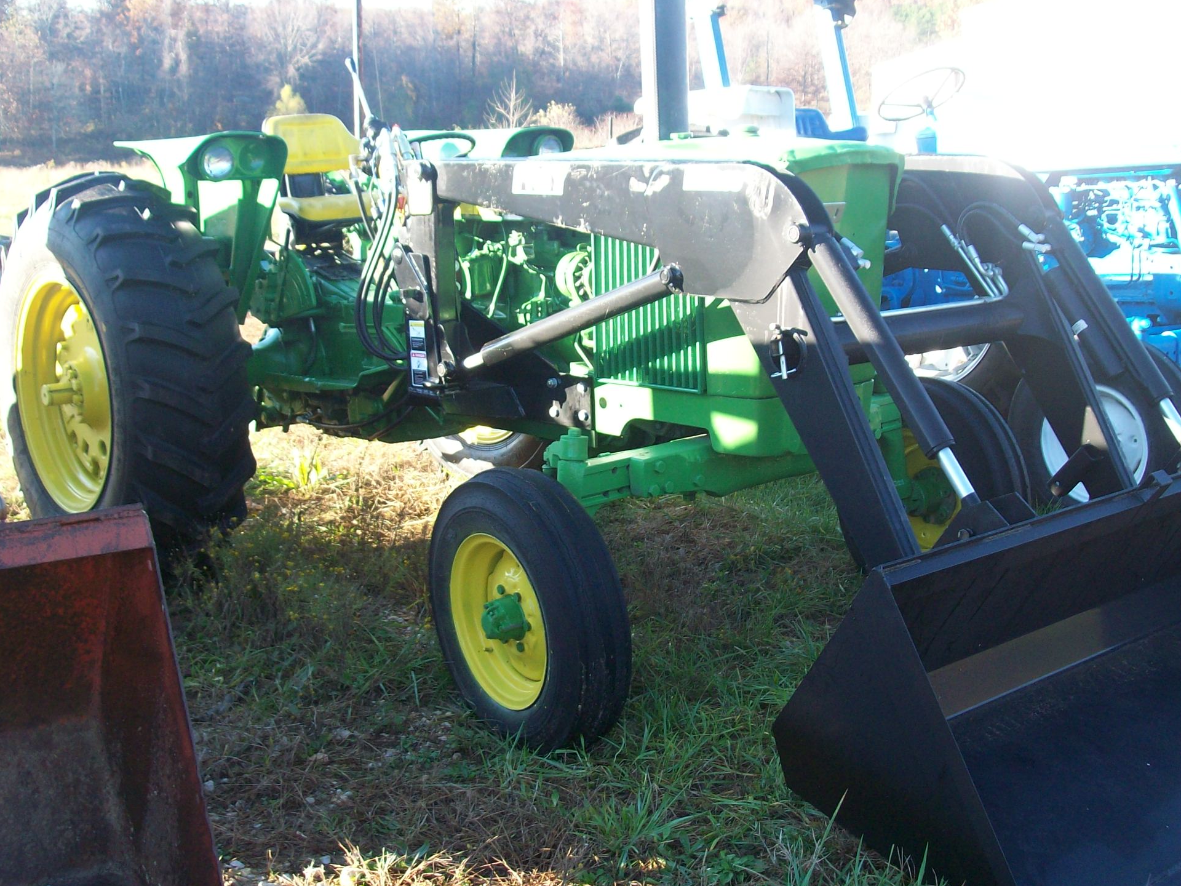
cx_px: 609
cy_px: 440
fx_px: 1638
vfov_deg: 30.3
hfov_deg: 39.7
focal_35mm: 48
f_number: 3
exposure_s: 1/92.9
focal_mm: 7.6
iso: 80
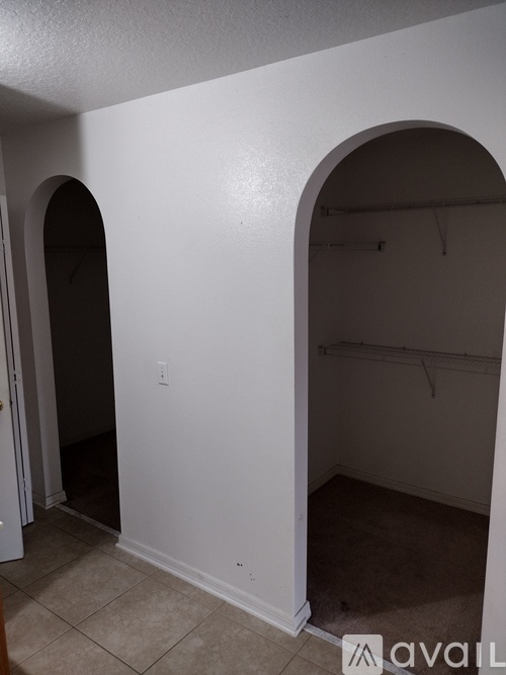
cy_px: 338
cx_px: 253
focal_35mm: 27
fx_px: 526
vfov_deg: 65.3
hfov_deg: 51.3
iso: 434
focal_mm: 4.71
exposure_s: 1/40
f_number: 1.7
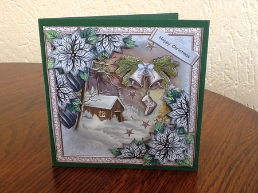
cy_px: 96
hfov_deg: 43.0
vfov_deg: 32.8
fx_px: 328
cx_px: 129
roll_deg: +2.2
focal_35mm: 44
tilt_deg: -20.8
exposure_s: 1/30
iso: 64
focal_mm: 2.03
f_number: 2.4
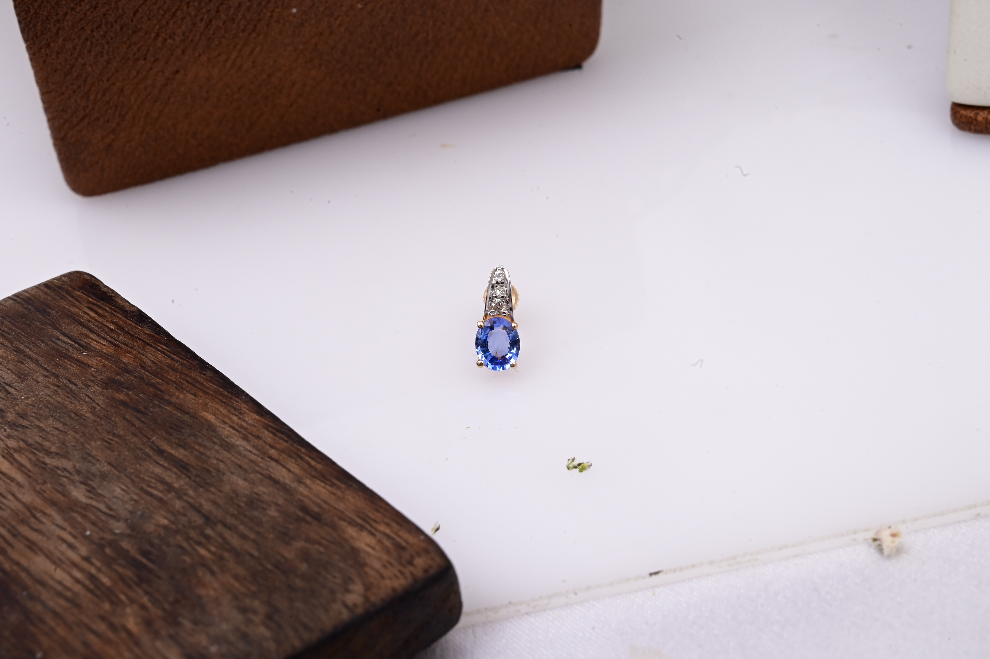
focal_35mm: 70
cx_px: 495
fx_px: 1924
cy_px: 330
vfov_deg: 19.4
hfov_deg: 28.9
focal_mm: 70
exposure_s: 1/100
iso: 640
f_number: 22
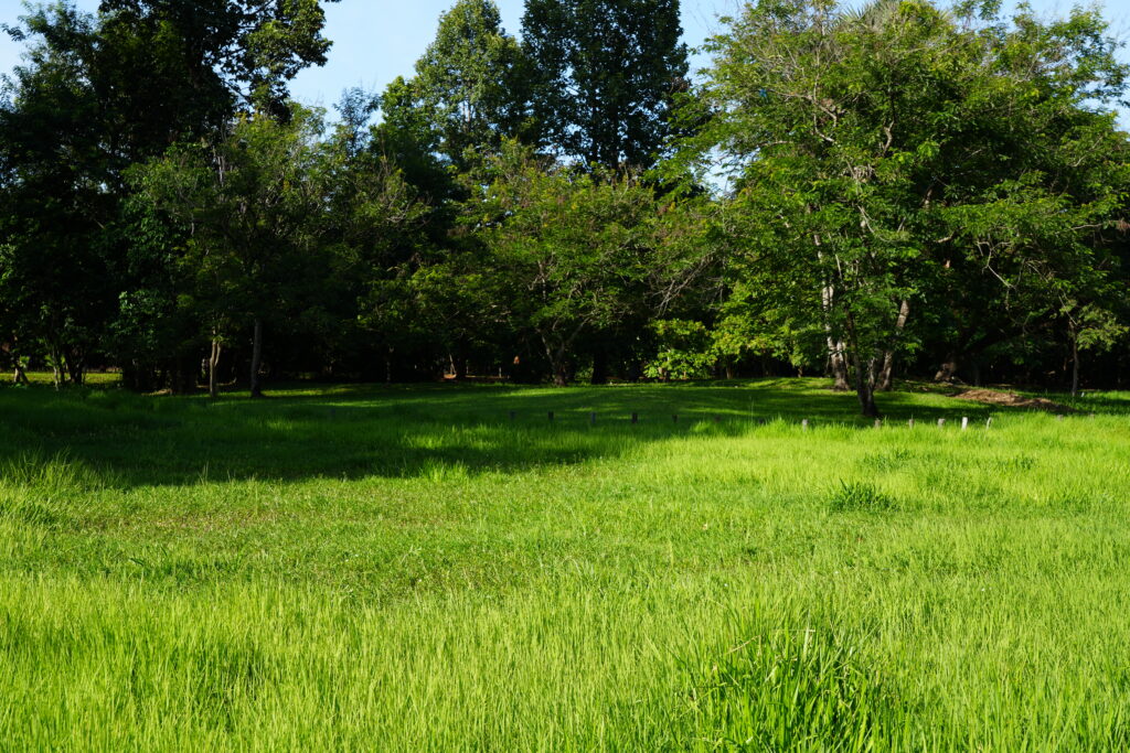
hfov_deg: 42.7
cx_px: 565
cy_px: 376
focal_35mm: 46
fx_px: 1444
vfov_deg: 29.3
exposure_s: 1/125
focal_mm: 46
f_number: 8
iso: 100
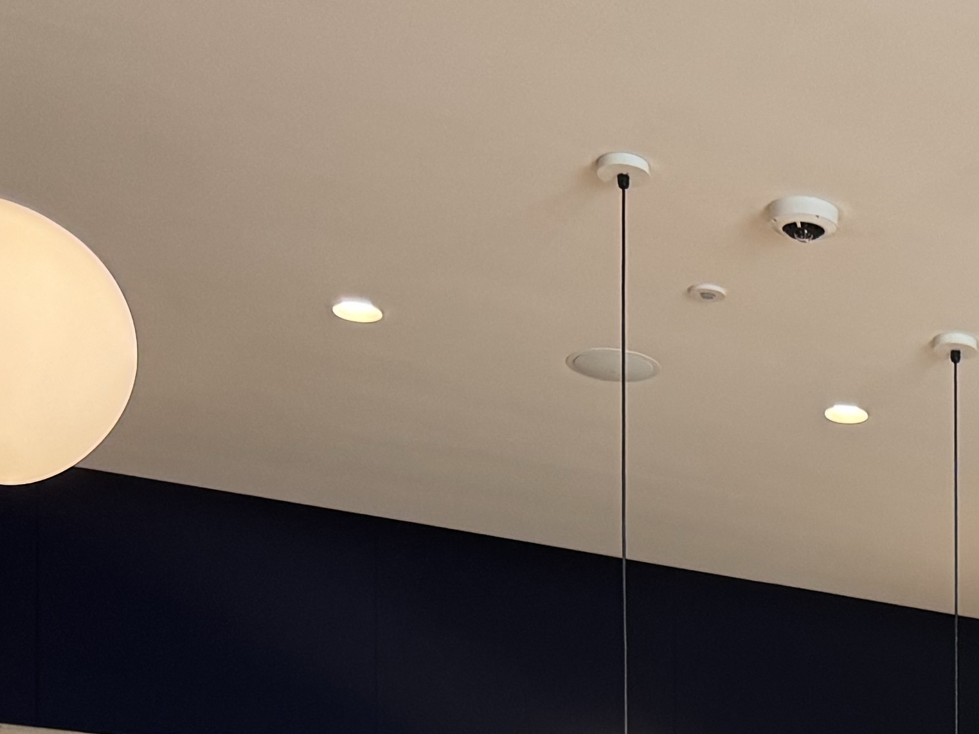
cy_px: 1276
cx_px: 1214
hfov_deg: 20.2
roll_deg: +0.0
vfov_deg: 14.6
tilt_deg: +1.4
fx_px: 2545
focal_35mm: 90
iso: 160
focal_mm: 6.76
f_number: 1.78
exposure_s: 1/60
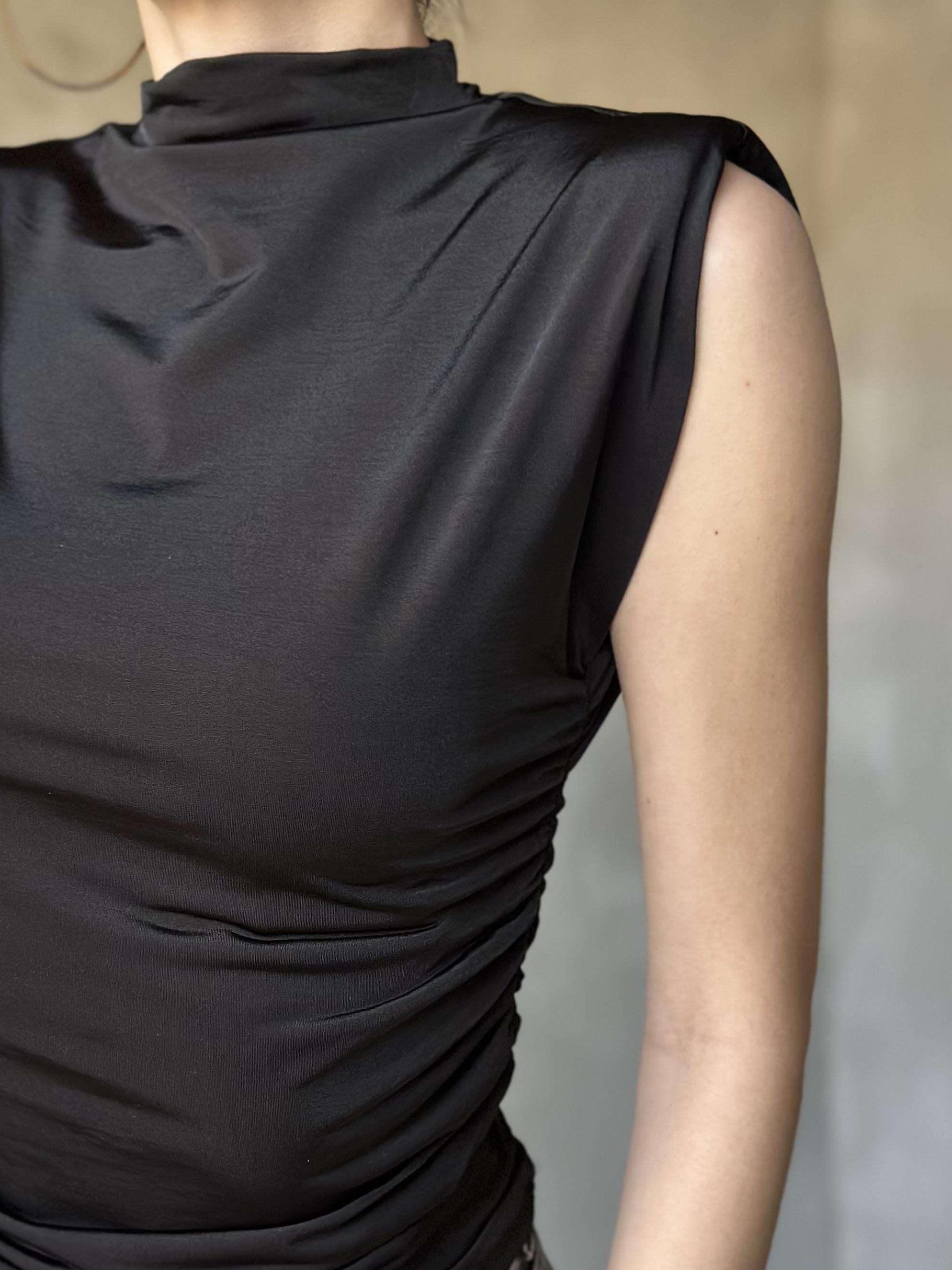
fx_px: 2677
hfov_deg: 20.0
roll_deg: +0.1
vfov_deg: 26.6
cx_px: 244
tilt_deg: -8.7
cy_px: 784
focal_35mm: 73
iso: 400
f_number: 1.78
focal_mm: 6.86
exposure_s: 1/46
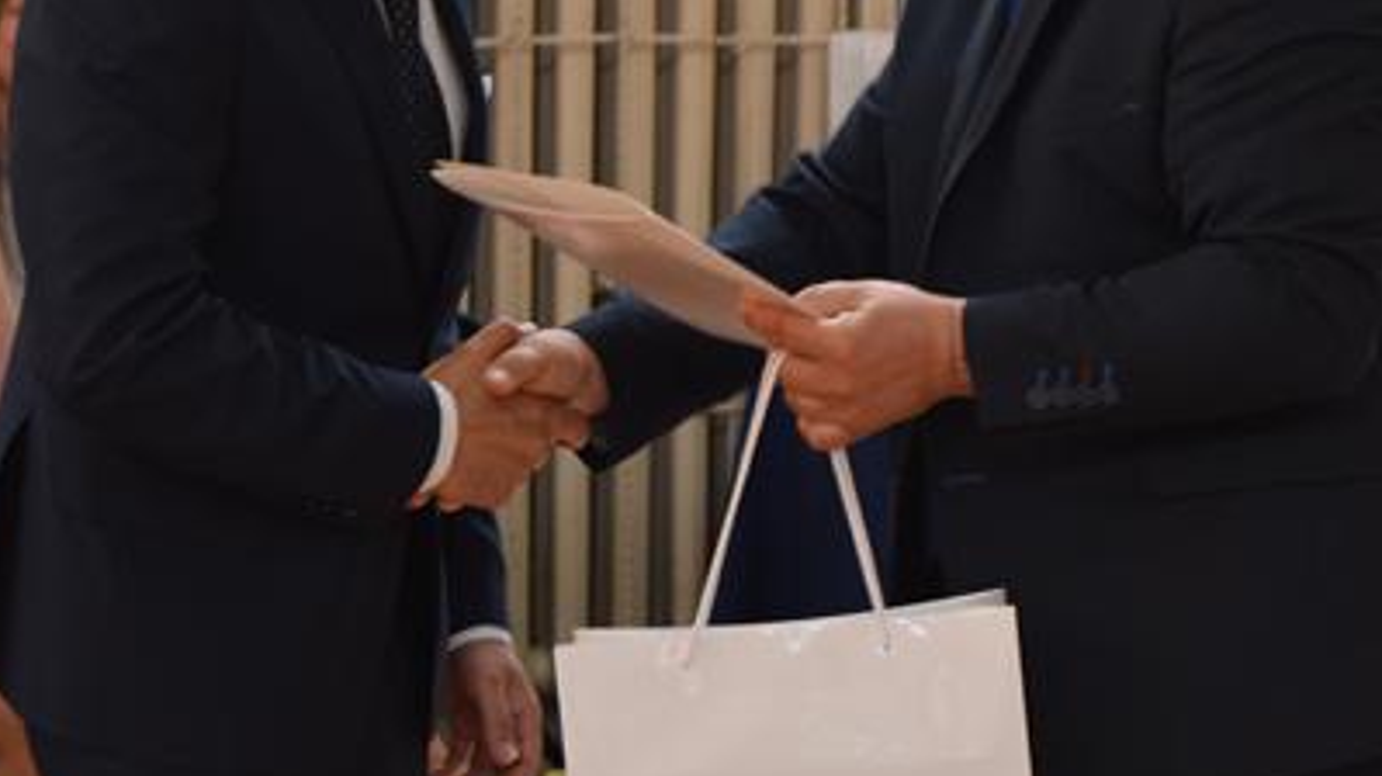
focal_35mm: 137
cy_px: 423
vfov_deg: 8.9
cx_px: 696
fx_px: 5012
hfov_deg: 15.7
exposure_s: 1/60
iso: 560
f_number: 5.6
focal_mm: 55
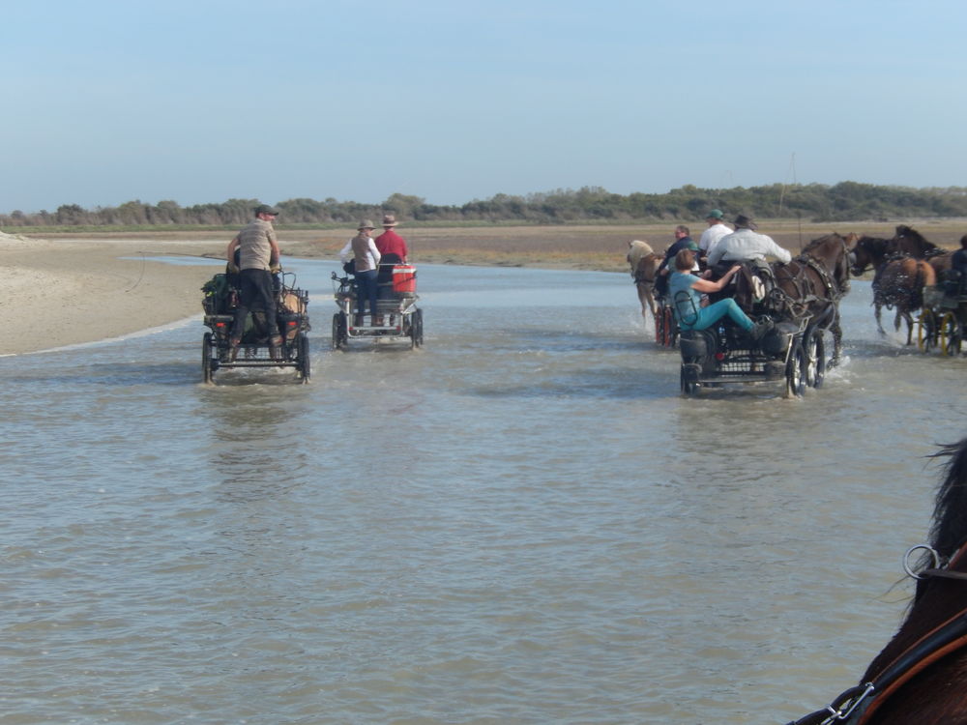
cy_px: 362
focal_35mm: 85
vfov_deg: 17.4
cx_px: 484
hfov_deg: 23.0
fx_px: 2374
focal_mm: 15.2
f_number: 5.1
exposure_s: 1/640
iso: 125
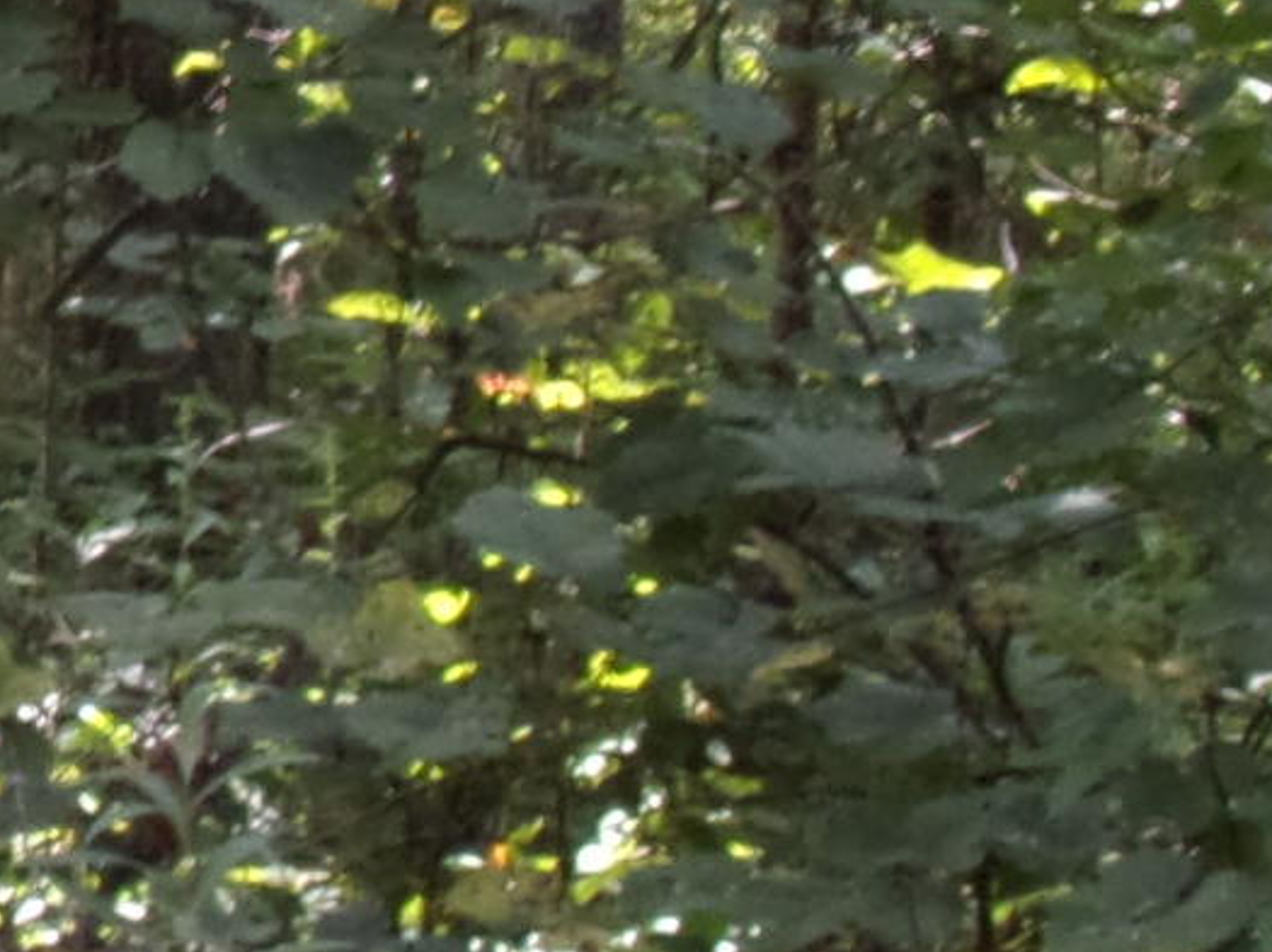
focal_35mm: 223
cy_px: 119
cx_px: -1582
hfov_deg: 8.3
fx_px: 8189
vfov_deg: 6.6
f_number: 3.9
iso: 80
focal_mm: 7
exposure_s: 1/42
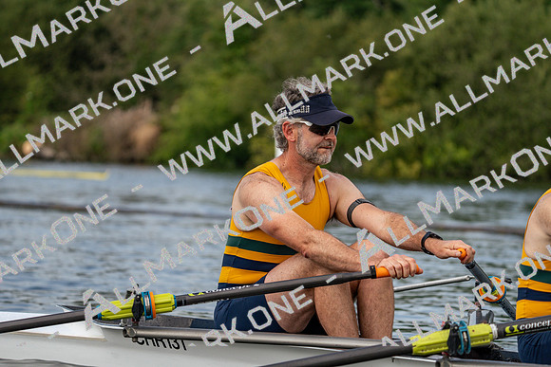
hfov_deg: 10.3
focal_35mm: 200
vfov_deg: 6.9
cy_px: 184
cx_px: 276
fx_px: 3062
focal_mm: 200
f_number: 5.6
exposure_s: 1/1600
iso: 400
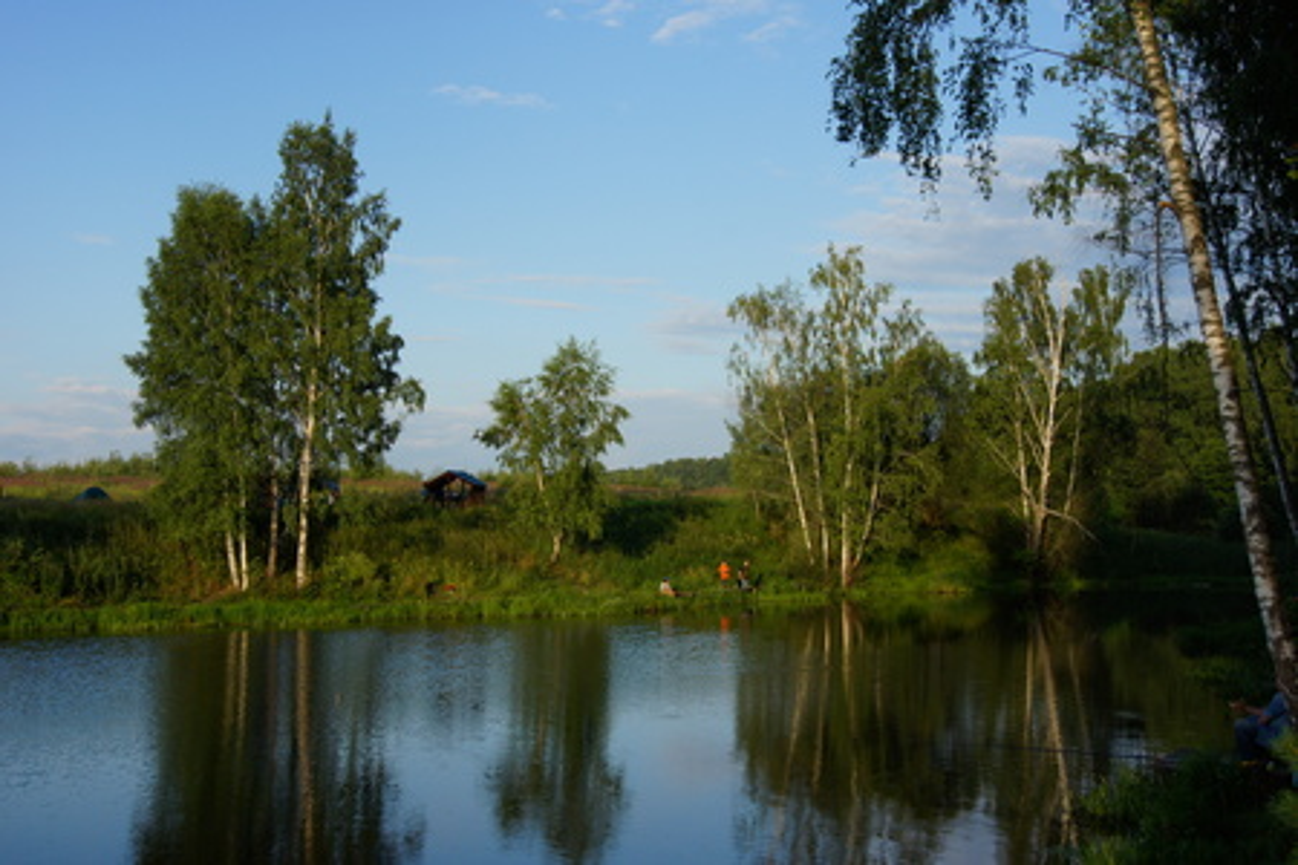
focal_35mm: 39
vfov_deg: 34.2
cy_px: 432
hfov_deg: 49.6
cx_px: 649
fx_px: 1406
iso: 200
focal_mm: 26
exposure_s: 1/160
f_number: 11
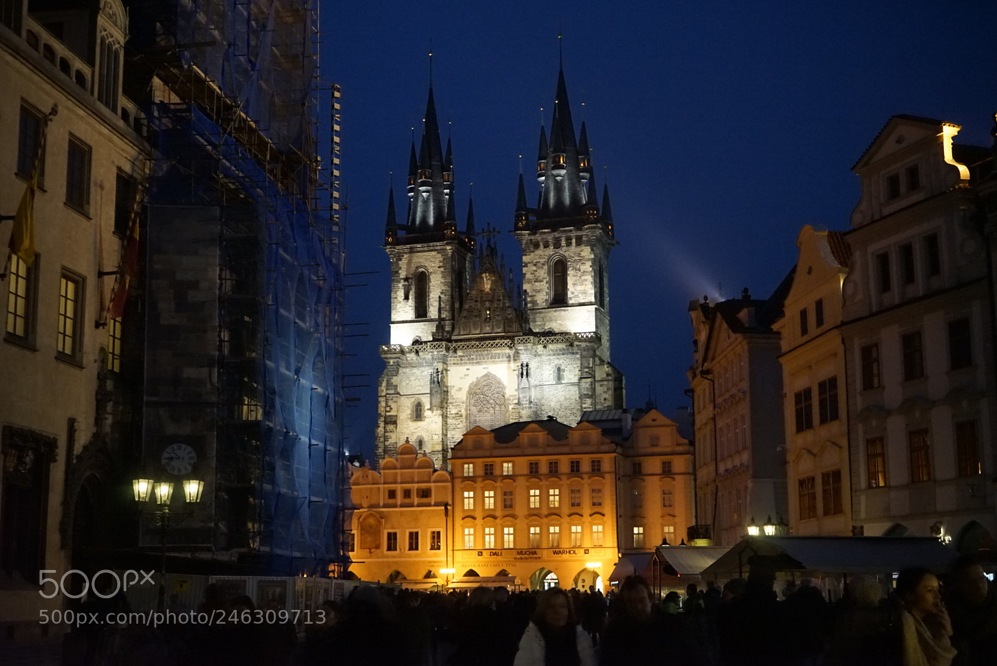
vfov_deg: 27.6
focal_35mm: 49
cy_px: 333
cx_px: 498
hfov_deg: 40.3
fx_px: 1358
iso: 12800
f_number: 4.5
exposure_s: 1/50
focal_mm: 49
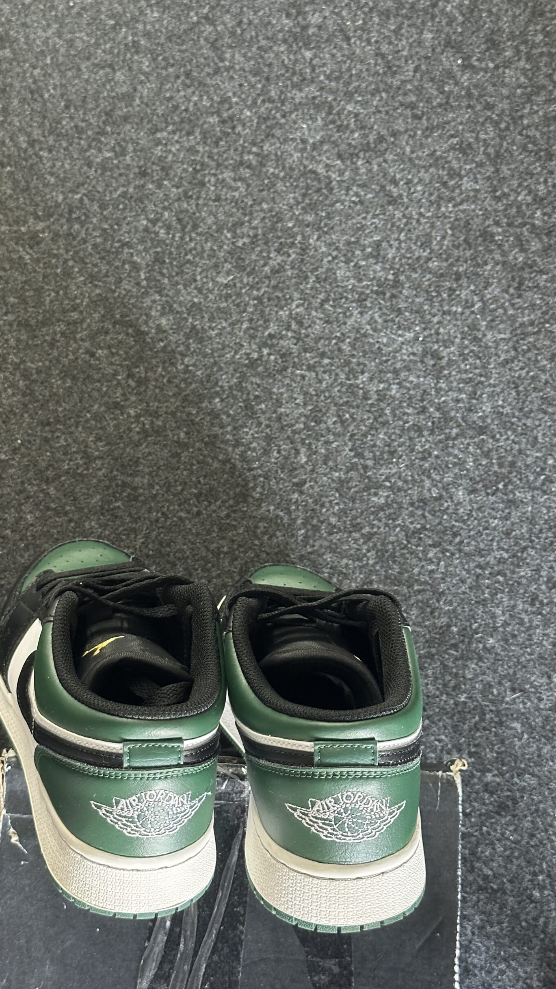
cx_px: 199
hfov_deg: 21.8
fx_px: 1442
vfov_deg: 37.8
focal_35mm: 55
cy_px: 511
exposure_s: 1/33
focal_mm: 6.86
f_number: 1.78
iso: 500
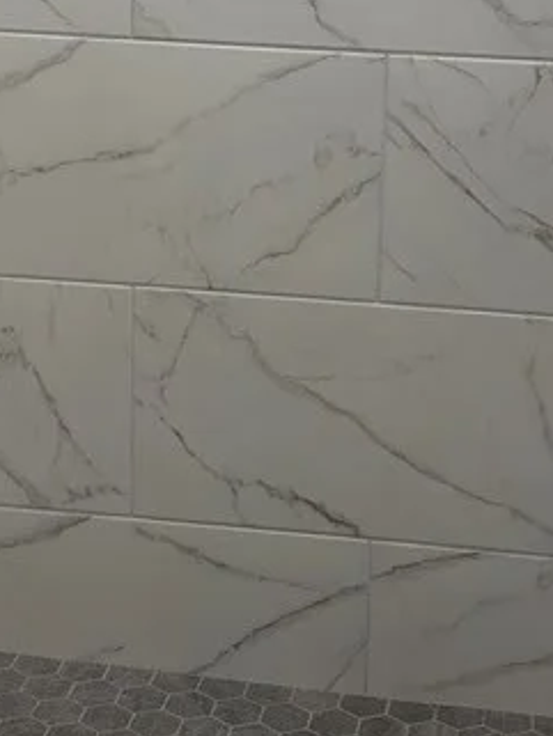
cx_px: 335
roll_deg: -0.6
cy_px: 179
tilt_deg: -14.4
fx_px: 1767
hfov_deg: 17.8
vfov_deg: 23.3
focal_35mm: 83
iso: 64
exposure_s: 1/120
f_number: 1.5
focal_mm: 5.7
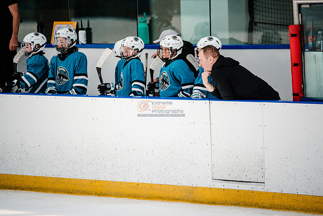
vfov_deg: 5.0
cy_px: 108
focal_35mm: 274
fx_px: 2459
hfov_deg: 7.5
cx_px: 162
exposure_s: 1/3200
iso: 1250
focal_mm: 274
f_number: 3.2
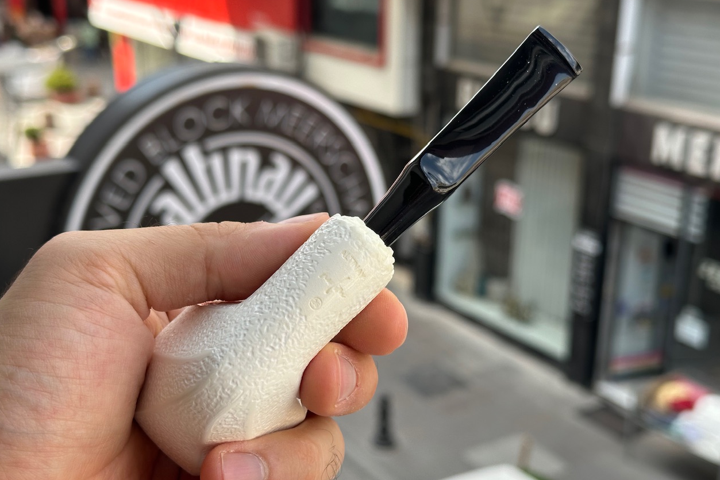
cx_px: 353
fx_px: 1020
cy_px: 259
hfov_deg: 38.9
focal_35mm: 51
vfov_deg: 26.5
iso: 64
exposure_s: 1/672
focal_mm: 6.86
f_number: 1.78
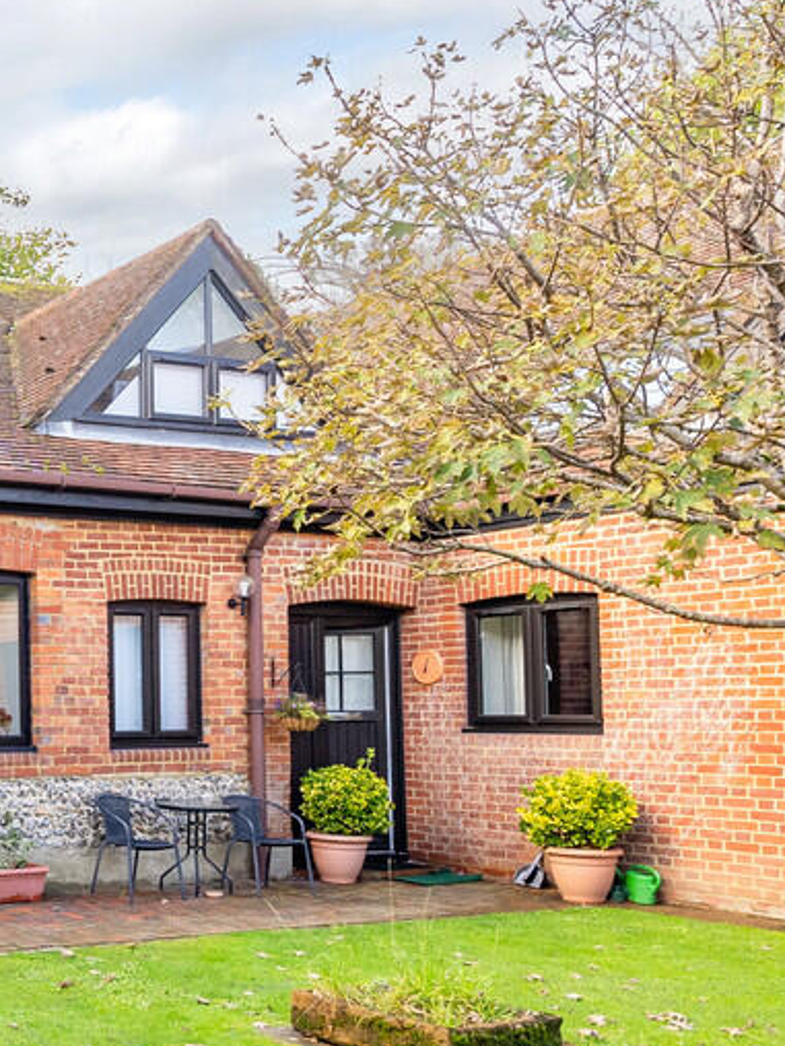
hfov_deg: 32.5
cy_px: 595
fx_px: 937
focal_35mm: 31
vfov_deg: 58.1
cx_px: -264
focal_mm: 16
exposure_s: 1/160
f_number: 7.1
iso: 1000
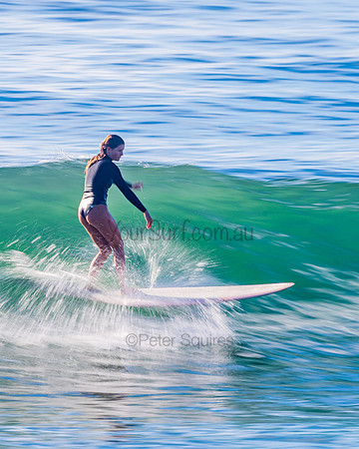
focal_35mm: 1002
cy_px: 240
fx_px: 13302
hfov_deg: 1.5
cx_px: 126
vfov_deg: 1.9
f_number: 11
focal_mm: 500
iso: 31
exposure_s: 1/20
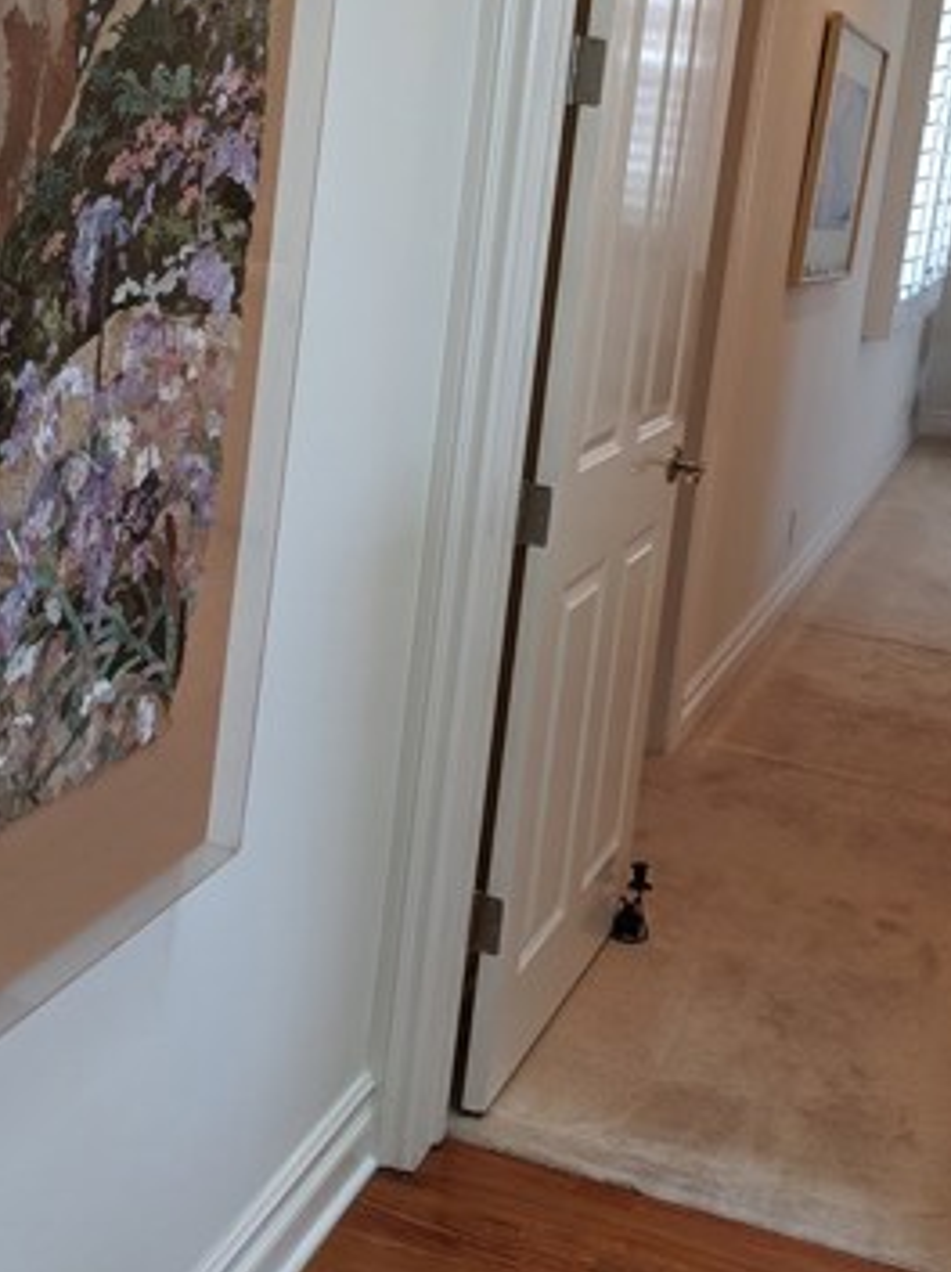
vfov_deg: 38.5
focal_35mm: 49
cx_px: 515
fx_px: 1798
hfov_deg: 29.6
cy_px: 414
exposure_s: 1/125
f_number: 1.8
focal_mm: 4.44
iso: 69
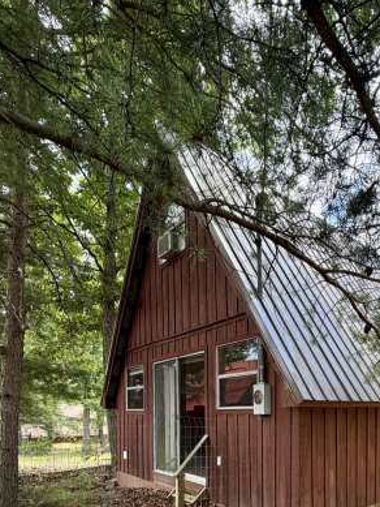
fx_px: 351
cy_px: 422
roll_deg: -0.5
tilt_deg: -1.3
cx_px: 280
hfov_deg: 54.5
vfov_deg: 63.8
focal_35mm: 24
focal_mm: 2.22
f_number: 2.2
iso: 64
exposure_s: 1/151
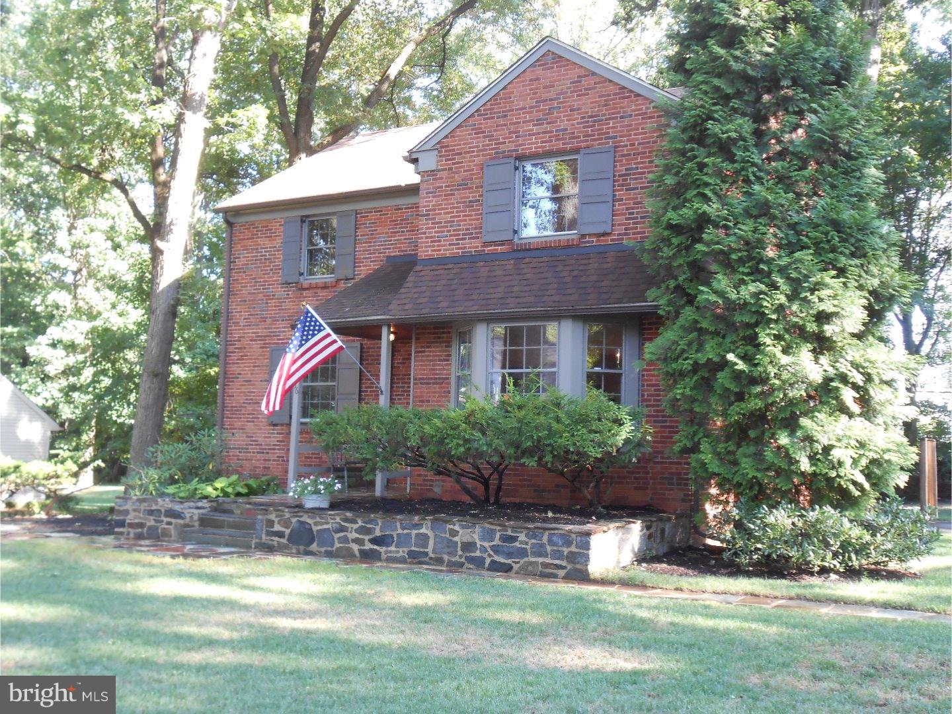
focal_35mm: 38
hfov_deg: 49.0
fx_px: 1045
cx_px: 476
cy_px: 357
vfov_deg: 37.7
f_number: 4.2
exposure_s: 1/30
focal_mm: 6.8
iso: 160
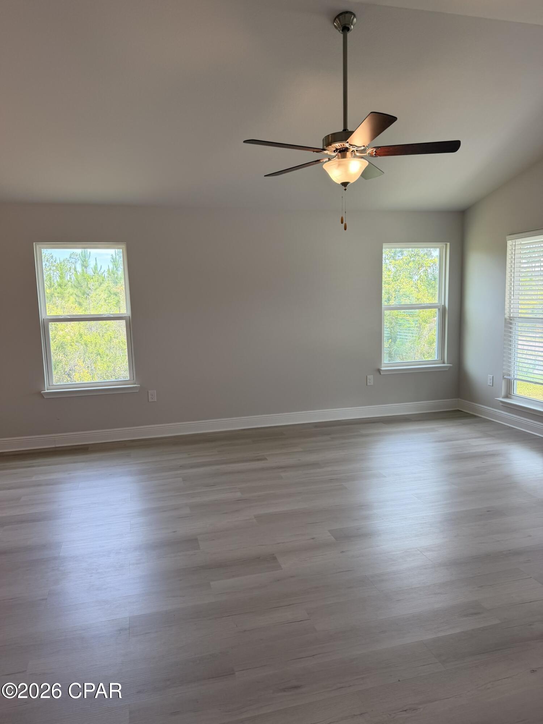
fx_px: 502
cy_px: 362
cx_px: 272
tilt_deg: -7.8
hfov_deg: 56.8
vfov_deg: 71.6
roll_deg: +1.5
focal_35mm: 24
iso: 80
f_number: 1.78
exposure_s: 1/221
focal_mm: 6.76
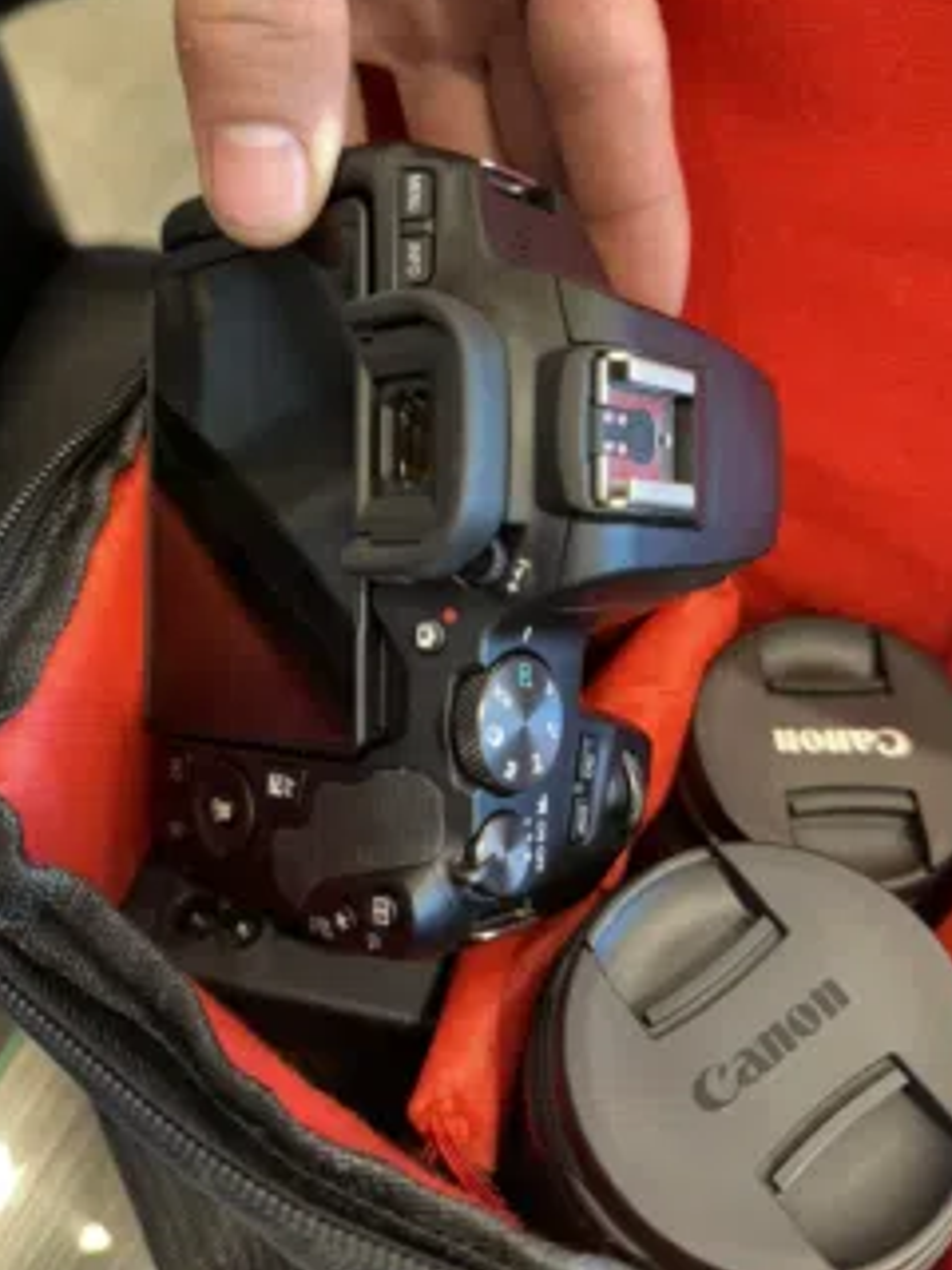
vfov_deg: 59.6
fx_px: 1100
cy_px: 528
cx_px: 460
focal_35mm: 30
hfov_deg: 46.8
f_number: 1.78
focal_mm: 6.86
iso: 400
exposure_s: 1/50
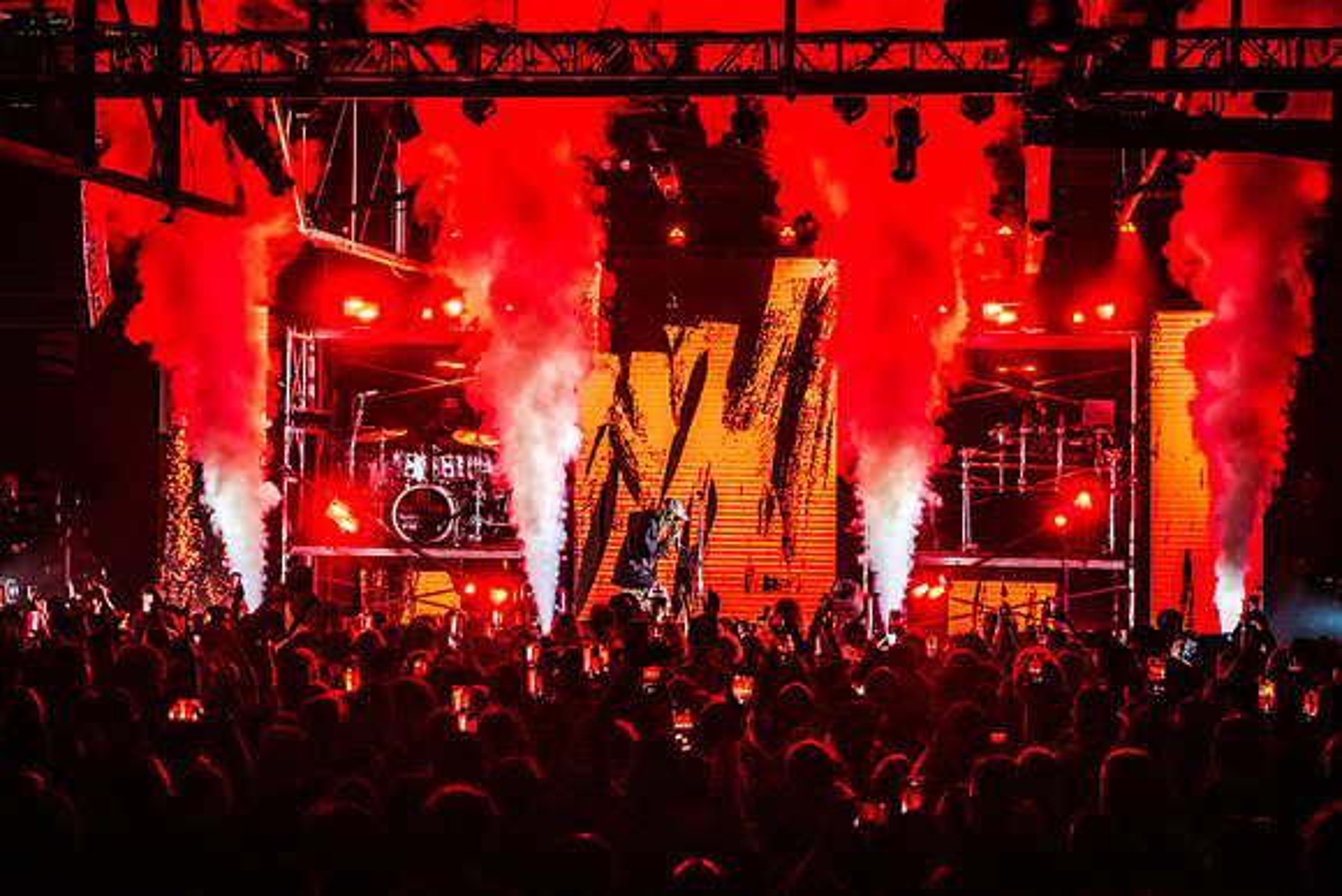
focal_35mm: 78
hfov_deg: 26.0
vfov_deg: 17.5
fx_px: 2908
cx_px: 637
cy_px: 399
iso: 3200
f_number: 2.8
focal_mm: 70
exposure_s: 1/320
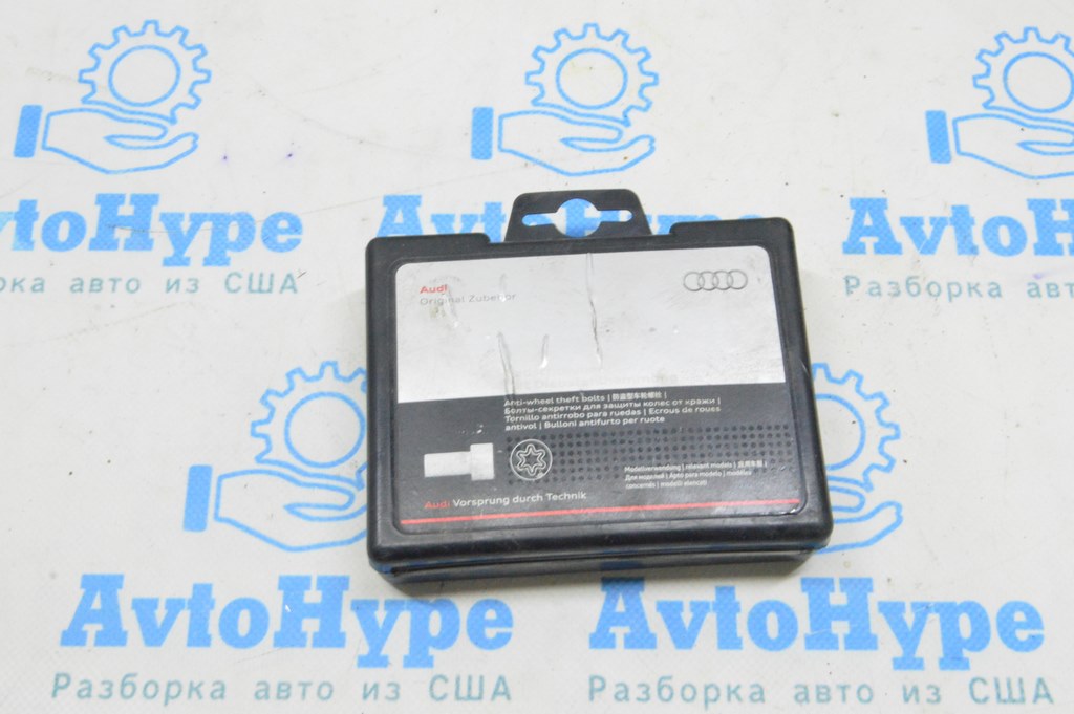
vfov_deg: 29.8
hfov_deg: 43.6
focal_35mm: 45
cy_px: 357
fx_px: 1341
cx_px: 537
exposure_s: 1/15
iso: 6400
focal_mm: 30
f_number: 20
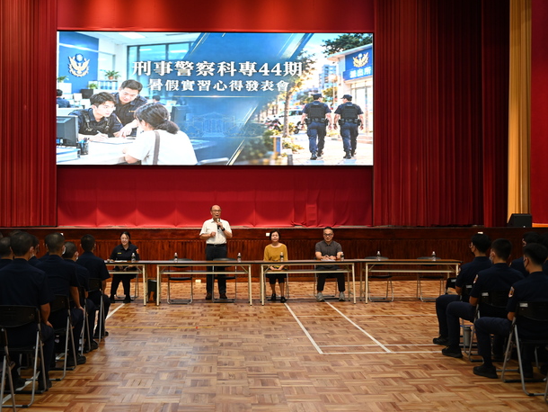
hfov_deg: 43.8
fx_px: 681
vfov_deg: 33.6
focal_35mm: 43
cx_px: 243
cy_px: 204
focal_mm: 39
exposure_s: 1/60
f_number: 5
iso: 2000
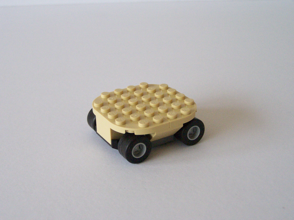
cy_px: 110
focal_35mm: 59
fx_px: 501
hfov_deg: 32.7
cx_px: 147
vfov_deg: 24.8
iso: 400
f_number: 3.1
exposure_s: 1/250
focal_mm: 9.8
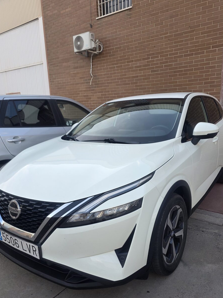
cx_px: 116
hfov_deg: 51.3
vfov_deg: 65.3
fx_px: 232
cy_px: 157
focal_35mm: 27
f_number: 1.7
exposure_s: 1/180
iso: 32
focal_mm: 6.3
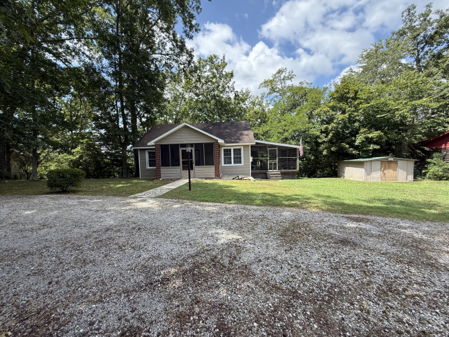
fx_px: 182
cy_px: 168
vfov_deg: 85.7
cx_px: 224
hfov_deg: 102.1
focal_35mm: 14
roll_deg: +1.9
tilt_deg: -3.5
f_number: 2.2
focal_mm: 2.22
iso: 64
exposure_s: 1/672
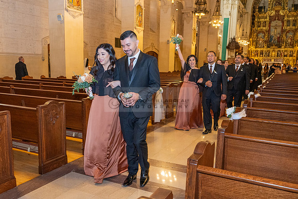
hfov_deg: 60.9
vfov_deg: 42.9
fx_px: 253
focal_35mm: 31
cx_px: 139
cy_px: 106
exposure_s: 1/125
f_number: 2.8
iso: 800
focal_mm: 14
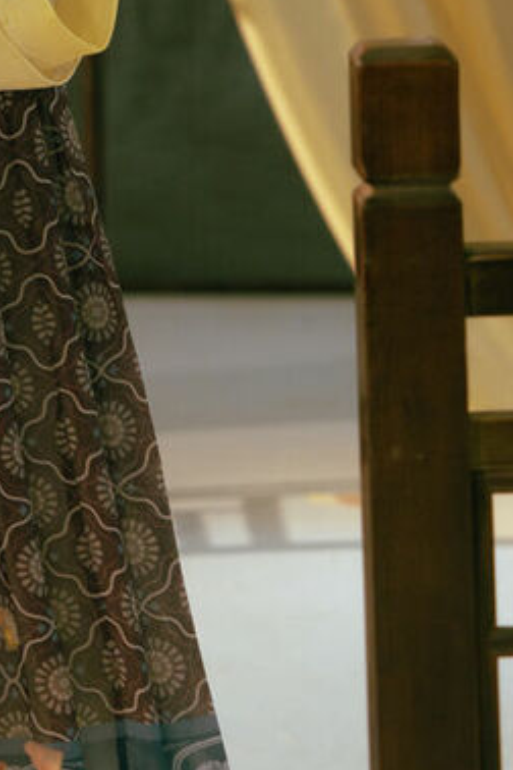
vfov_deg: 7.0
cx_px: -226
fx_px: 6241
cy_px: -178
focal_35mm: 292
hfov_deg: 4.7
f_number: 2.8
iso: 400
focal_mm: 70
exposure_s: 1/200
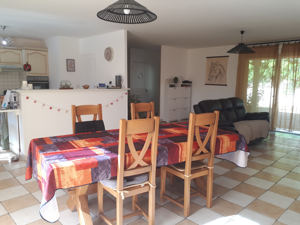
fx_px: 234
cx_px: 150
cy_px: 112
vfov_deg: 51.4
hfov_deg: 65.3
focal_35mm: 27
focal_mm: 3.6
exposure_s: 1/60
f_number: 1.9
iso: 40
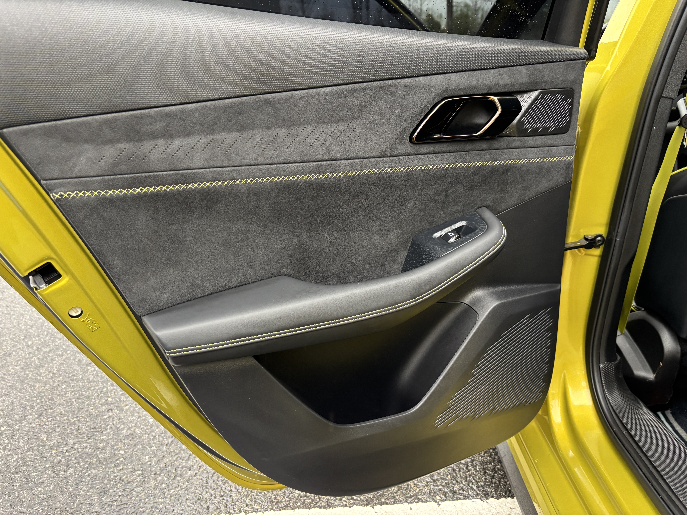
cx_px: 344
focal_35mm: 26
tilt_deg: -20.5
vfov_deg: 53.1
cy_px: 258
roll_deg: +2.8
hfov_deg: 67.3
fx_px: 516
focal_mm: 5.96
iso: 250
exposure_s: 1/60
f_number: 1.6
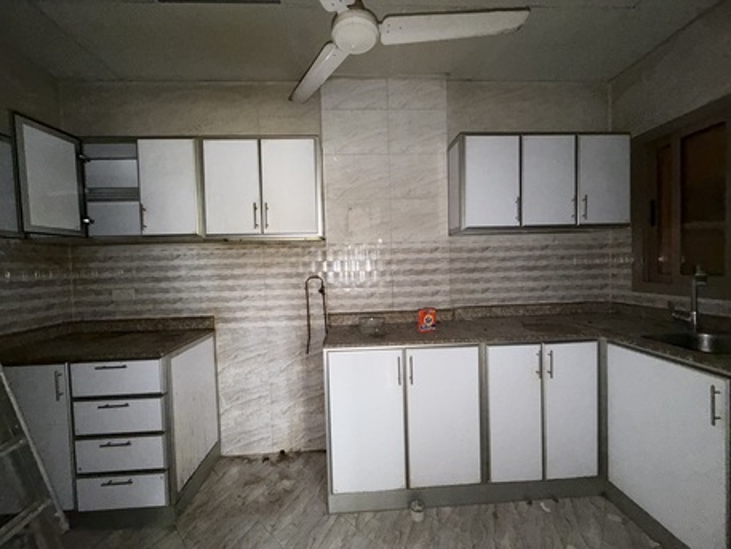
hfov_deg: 102.0
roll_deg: +1.9
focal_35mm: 14
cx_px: 366
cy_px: 274
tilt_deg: -1.8
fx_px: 296
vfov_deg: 85.7
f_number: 2.2
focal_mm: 2.22
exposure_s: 1/38
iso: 320
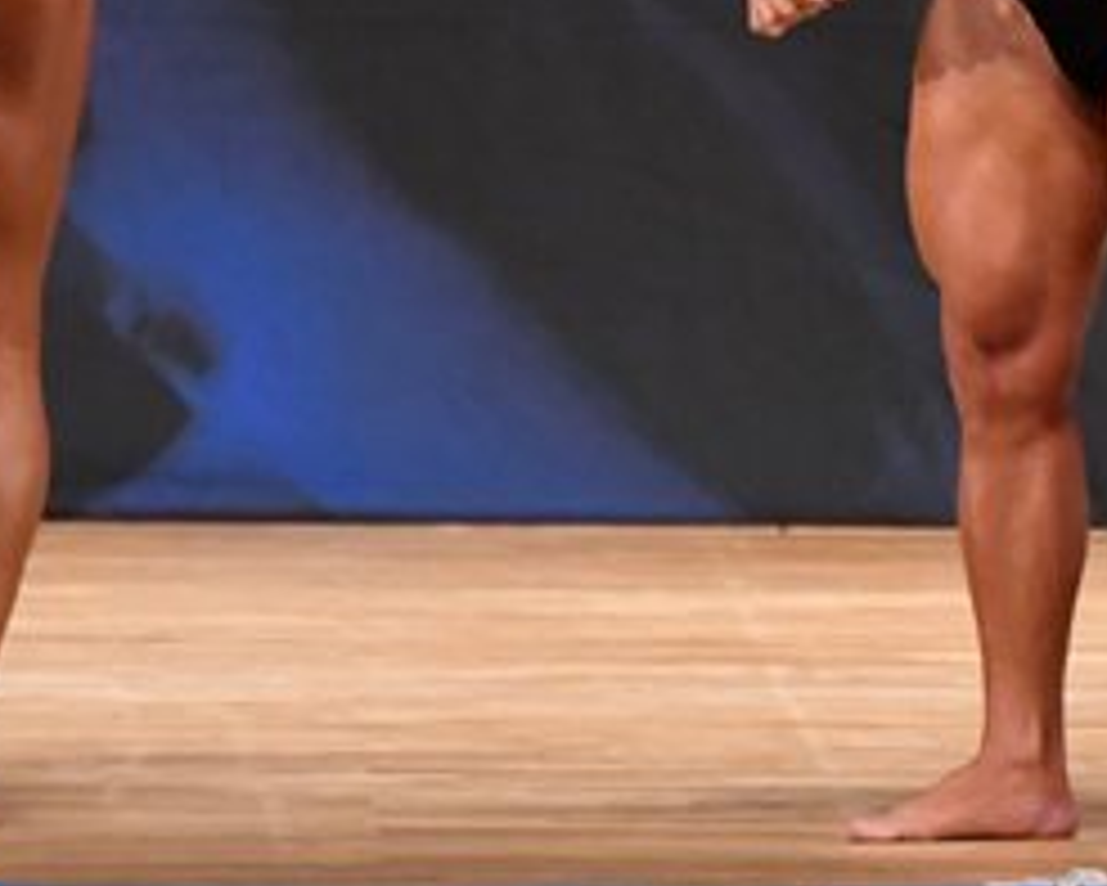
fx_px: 23238
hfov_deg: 2.7
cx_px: 1676
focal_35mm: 709
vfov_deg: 2.2
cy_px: -18
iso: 6400
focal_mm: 160
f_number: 5.6
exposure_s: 1/400
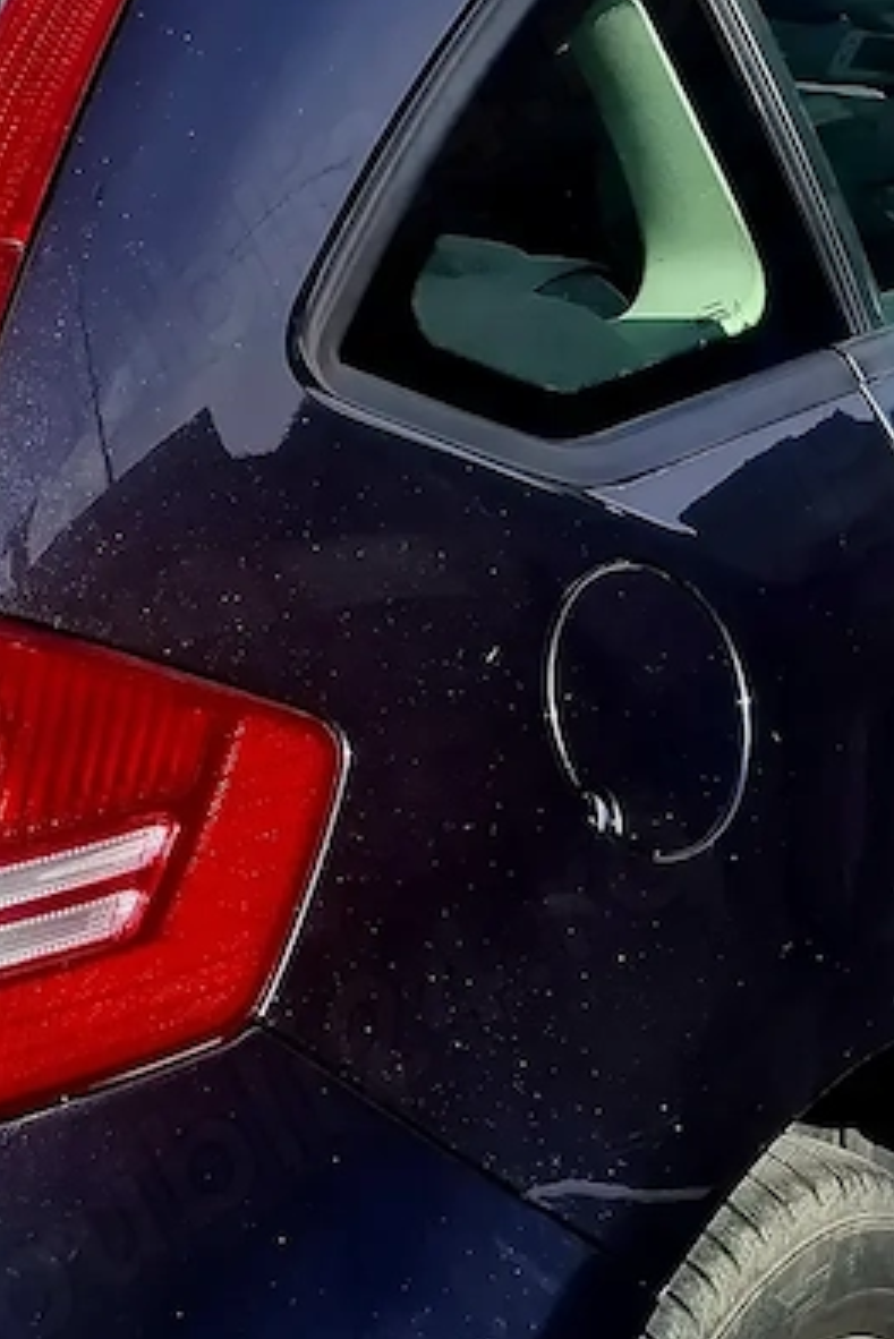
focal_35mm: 81
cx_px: 727
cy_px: 398
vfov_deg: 24.9
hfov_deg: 16.7
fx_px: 3014
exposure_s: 1/1667
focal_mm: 5.54
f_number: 1.8
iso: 50
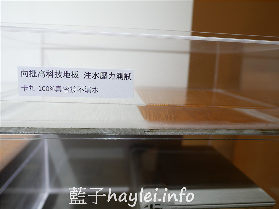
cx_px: 140
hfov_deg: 60.0
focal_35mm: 30
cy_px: 104
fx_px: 242
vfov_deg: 46.8
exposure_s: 1/200
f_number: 2.2
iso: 200
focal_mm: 15
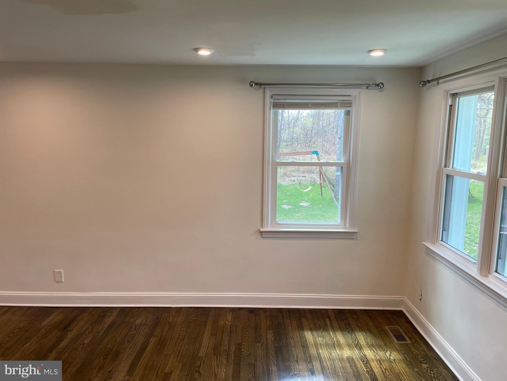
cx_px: 254
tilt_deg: -8.4
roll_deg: -0.4
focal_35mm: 26
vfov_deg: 53.1
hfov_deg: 67.3
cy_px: 190
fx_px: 381
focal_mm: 4.2
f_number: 1.6
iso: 64
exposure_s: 1/120
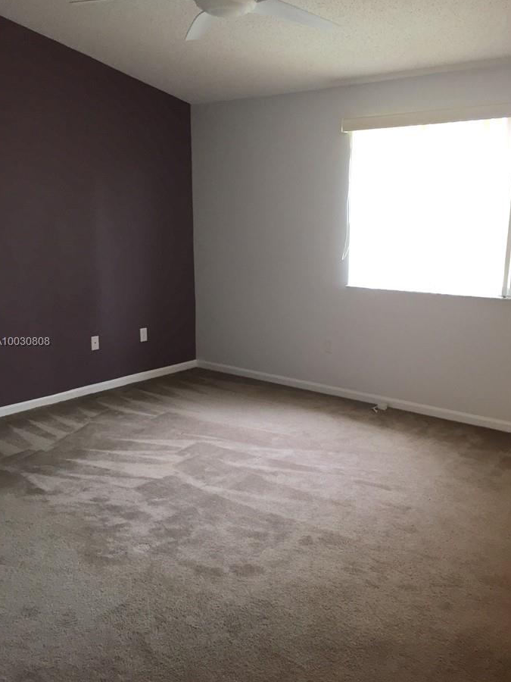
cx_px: 284
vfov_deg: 55.4
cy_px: 343
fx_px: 650
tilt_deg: -11.5
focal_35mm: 33
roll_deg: -0.4
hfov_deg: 42.9
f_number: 2.2
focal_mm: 4.15
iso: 100
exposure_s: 1/30
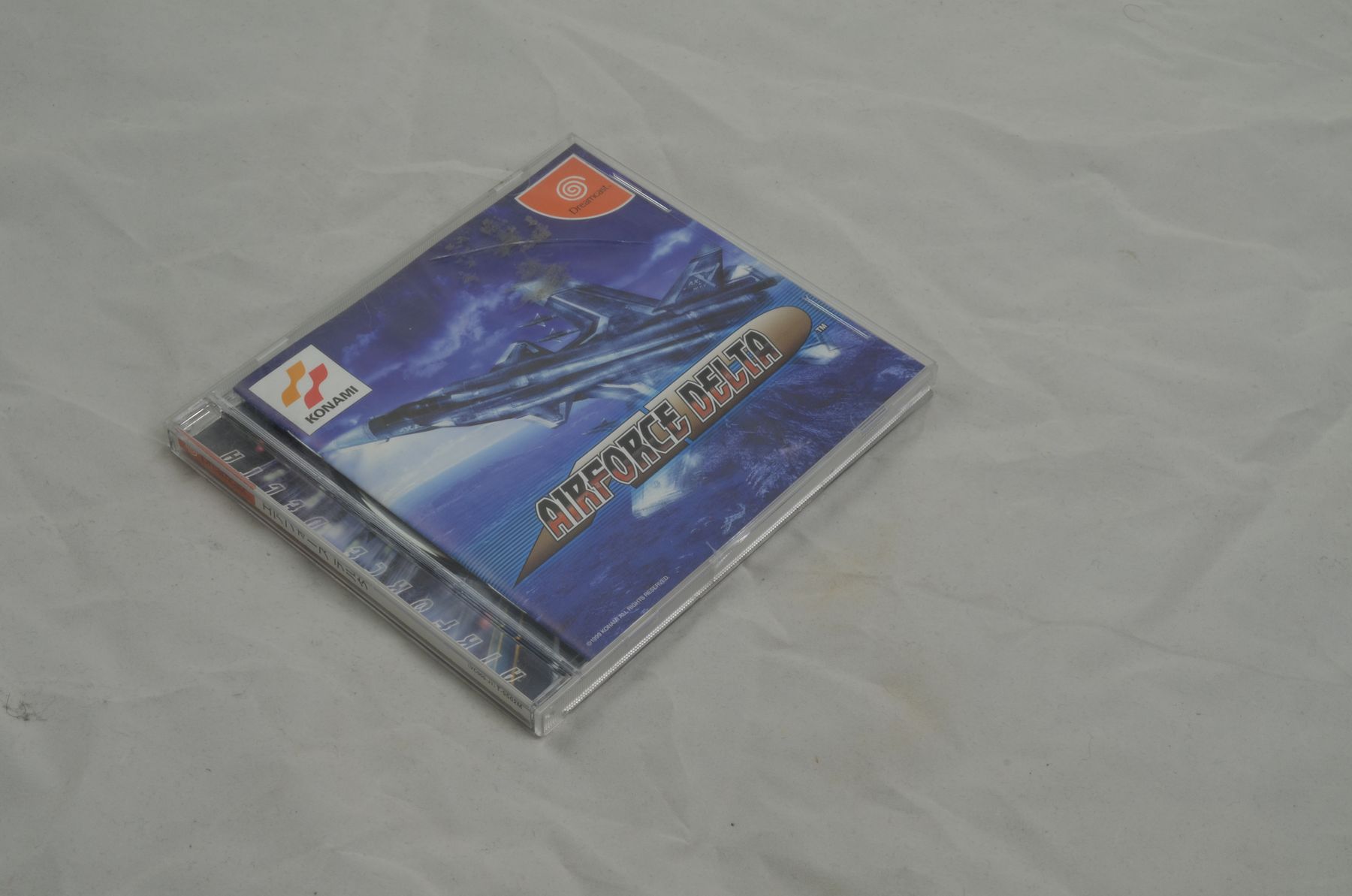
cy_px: 448
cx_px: 676
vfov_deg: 22.5
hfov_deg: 33.5
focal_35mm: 60
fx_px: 2249
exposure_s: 1/3
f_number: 20
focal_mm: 40
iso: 100
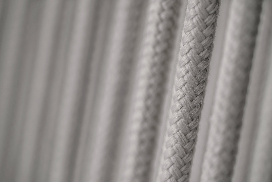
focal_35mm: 90
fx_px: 680
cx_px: 136
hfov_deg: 22.6
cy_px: 91
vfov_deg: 15.2
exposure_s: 1/50
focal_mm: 90
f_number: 3.5
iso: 200
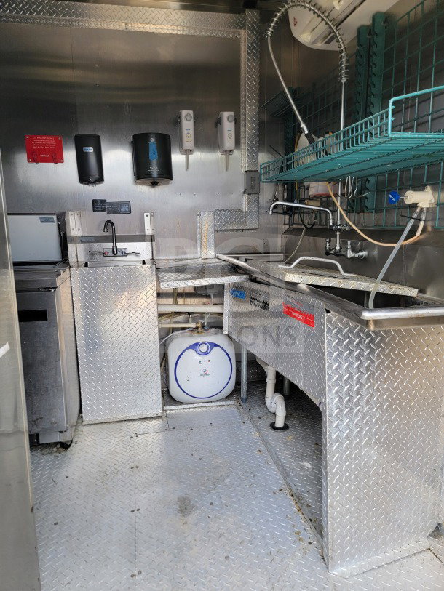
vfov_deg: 71.6
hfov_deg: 56.8
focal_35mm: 24
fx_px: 410
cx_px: 222
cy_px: 296
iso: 50
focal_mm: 6.7
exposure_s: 1/120
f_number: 1.8
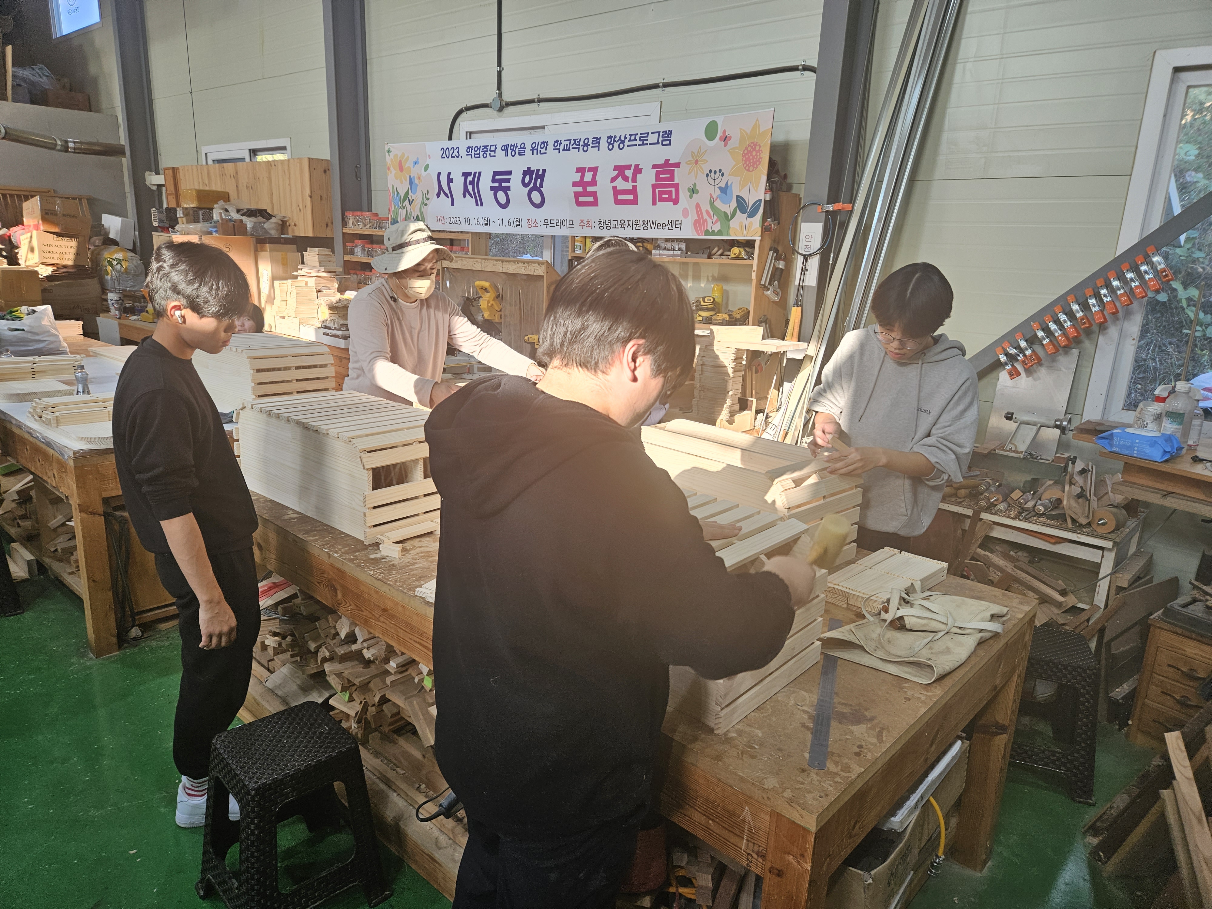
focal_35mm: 23
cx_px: 606
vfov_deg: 58.9
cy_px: 454
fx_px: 805
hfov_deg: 73.9
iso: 64
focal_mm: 5.4
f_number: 1.8
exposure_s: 1/120
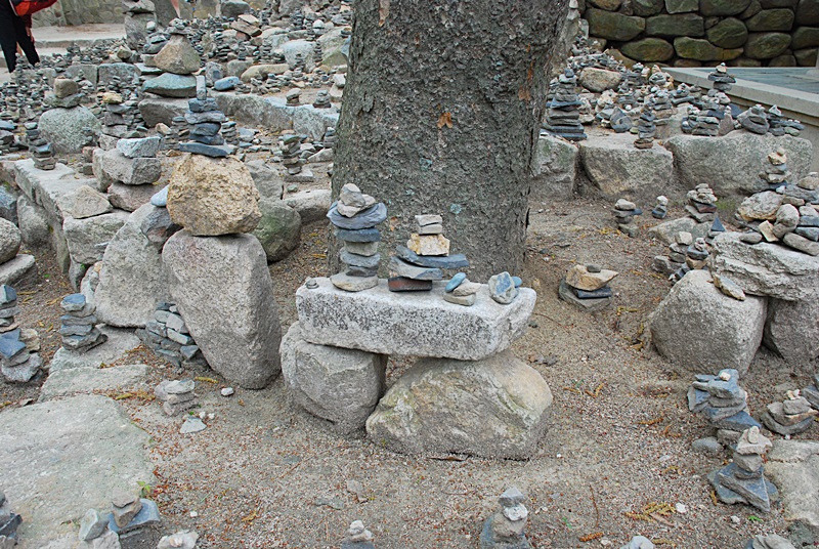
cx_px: 410
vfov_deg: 43.7
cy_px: 274
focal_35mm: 30
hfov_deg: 61.9
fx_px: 683
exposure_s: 1/60
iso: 400
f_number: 6.3
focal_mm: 20
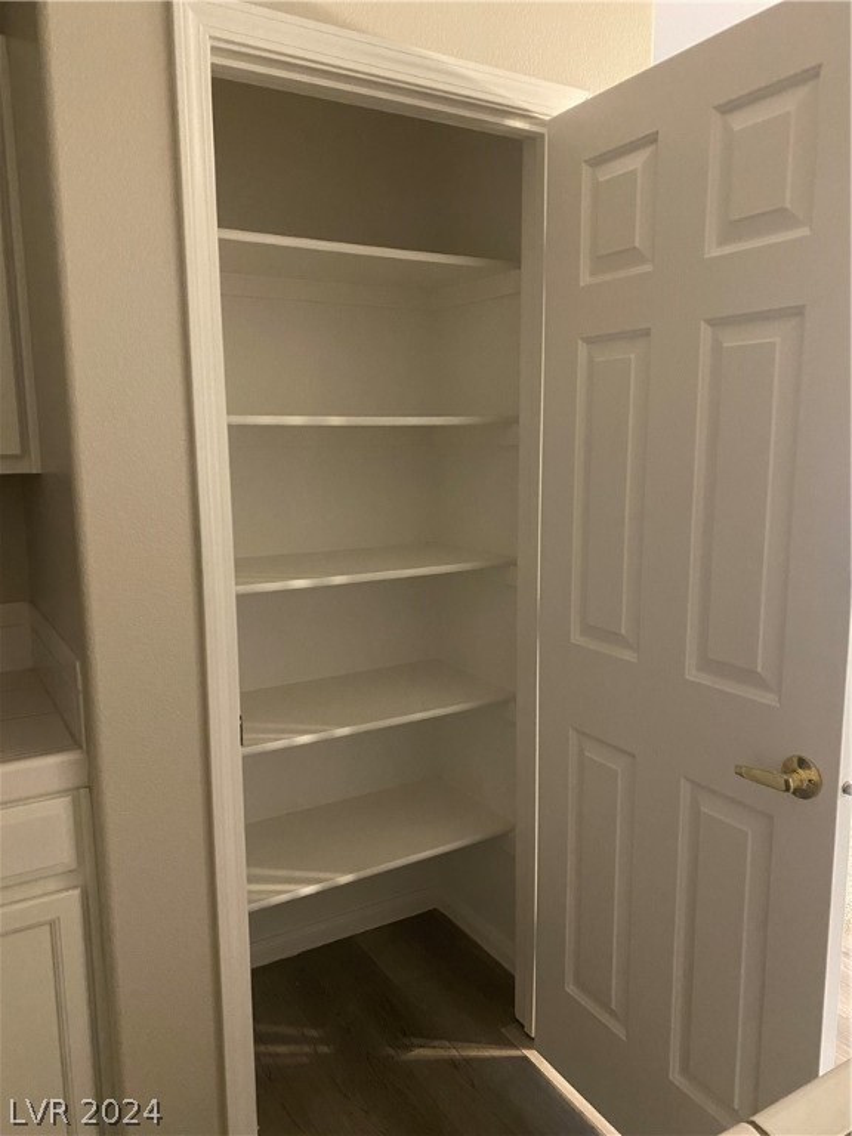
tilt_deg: -9.2
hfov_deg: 53.1
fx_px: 853
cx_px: 426
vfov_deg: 67.3
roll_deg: +0.3
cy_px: 568
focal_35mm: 26
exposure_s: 1/30
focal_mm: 4.25
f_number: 1.8
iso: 640
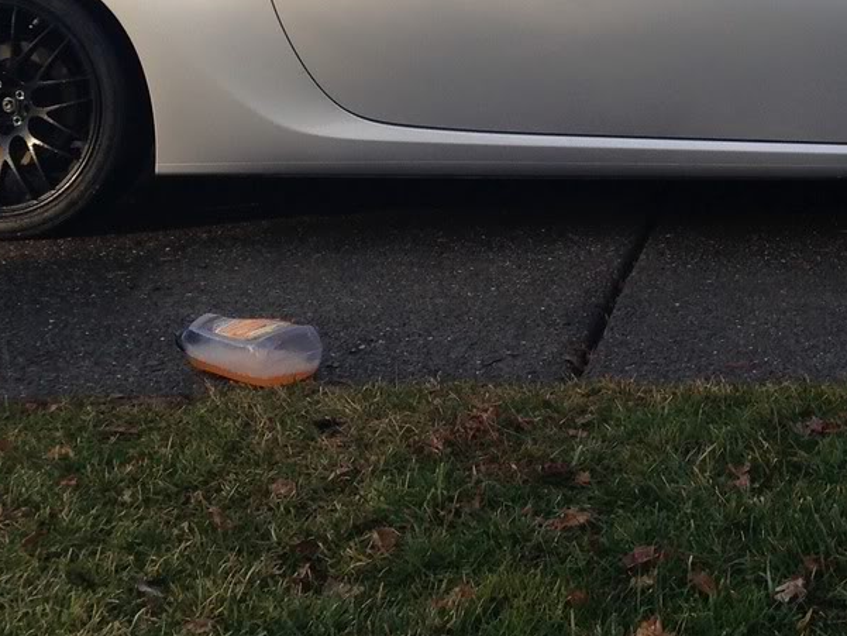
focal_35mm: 90
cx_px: 571
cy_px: 66
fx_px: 2203
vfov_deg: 16.2
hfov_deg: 21.7
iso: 50
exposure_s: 1/387
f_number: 2.4
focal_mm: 4.1
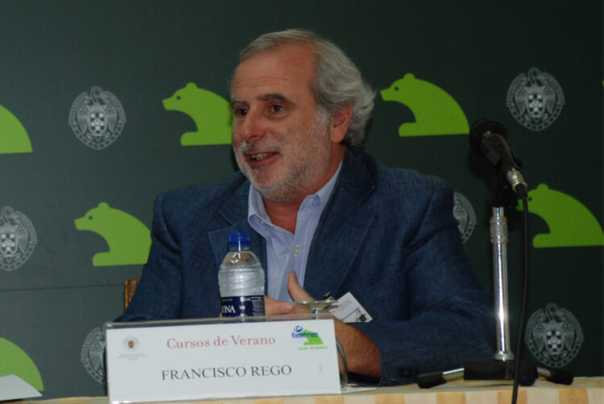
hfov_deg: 19.4
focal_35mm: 105
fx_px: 1764
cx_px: 302
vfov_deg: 13.1
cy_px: 202
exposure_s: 1/60
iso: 500
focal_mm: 70
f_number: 5.6
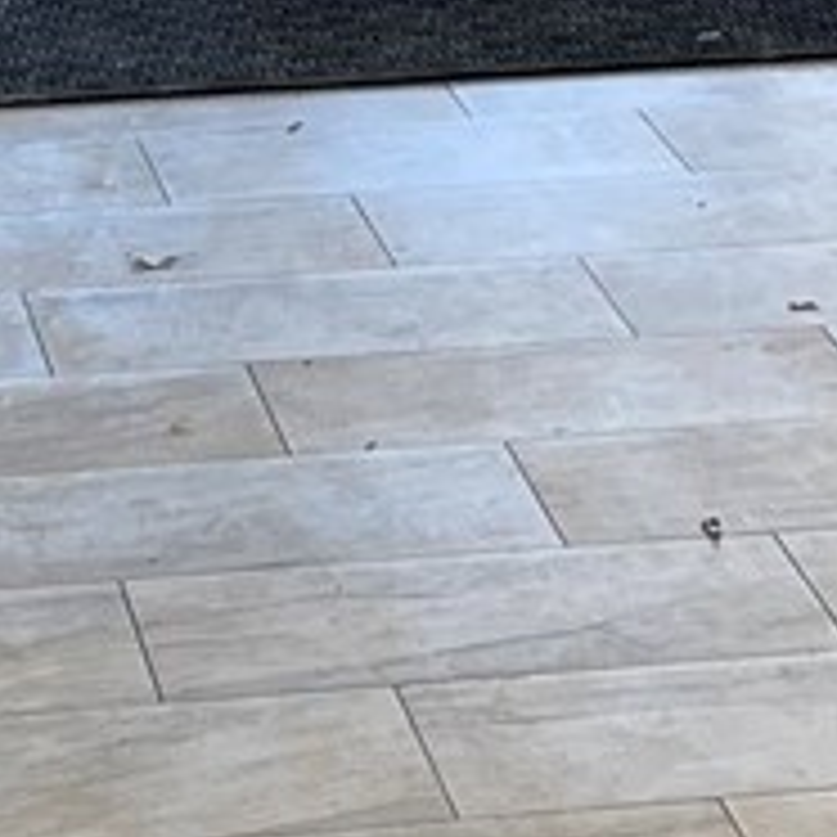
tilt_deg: -2.2
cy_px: -1080
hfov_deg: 9.2
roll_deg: +0.1
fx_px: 5198
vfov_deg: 8.5
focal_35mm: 190
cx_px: 567
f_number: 1.6
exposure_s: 1/120
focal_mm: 5.1
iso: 40
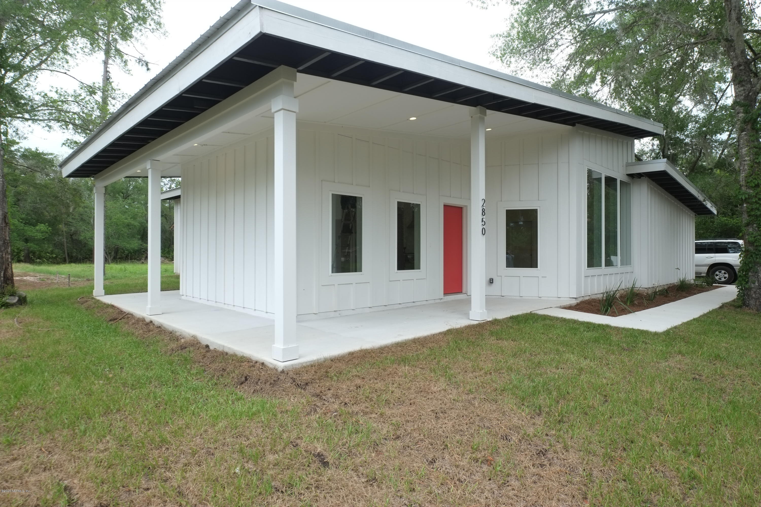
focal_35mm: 20
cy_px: 254
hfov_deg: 84.0
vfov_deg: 61.9
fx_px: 423
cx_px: 380
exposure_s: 1/210
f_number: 5.6
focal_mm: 13.2
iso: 200
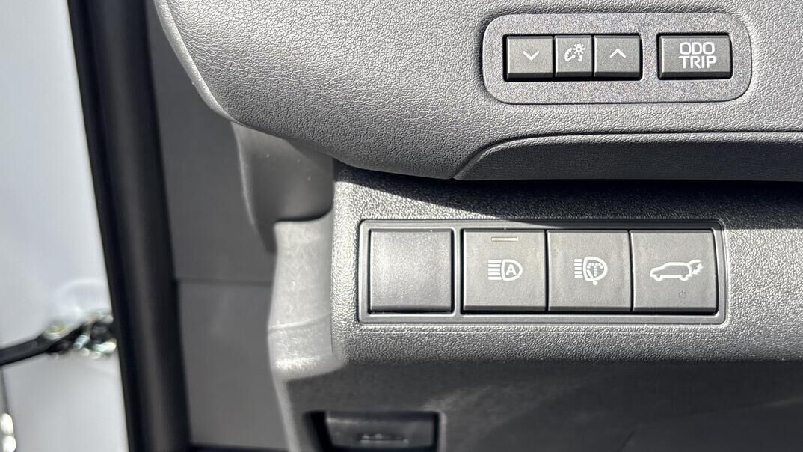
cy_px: 237
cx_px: 436
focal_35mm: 45
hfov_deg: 45.4
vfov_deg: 26.5
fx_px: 958
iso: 50
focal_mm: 5.96
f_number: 1.6
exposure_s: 1/298
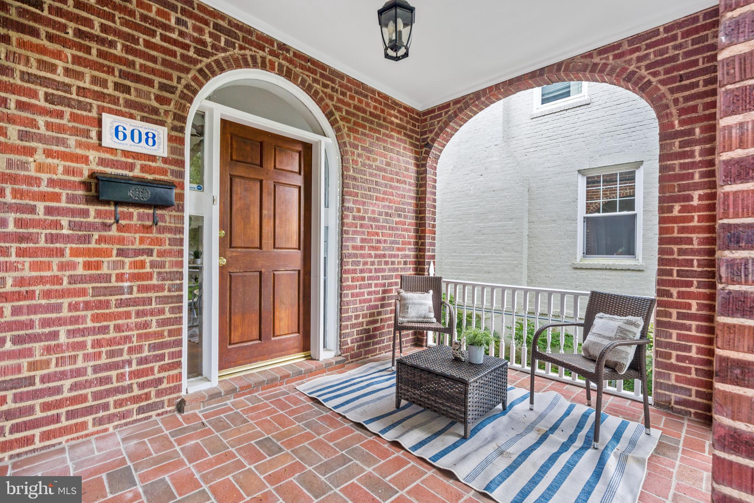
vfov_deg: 73.7
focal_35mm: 16
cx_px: 377
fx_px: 335
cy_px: 252
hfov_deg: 96.7
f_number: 8
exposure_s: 1/25
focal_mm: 16
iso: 200
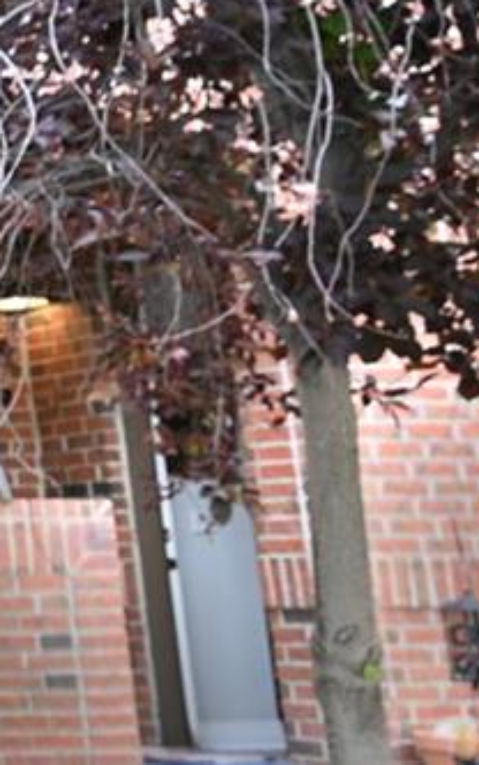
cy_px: 182
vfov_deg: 20.0
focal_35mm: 103
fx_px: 2148
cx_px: -1294
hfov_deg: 8.5
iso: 100
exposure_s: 1/25
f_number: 6.3
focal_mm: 21
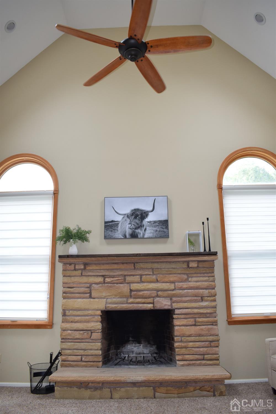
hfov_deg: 47.9
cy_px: 207
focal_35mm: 27
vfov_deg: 67.4
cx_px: 138
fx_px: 310
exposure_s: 1/125
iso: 640
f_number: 5.6
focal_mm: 18
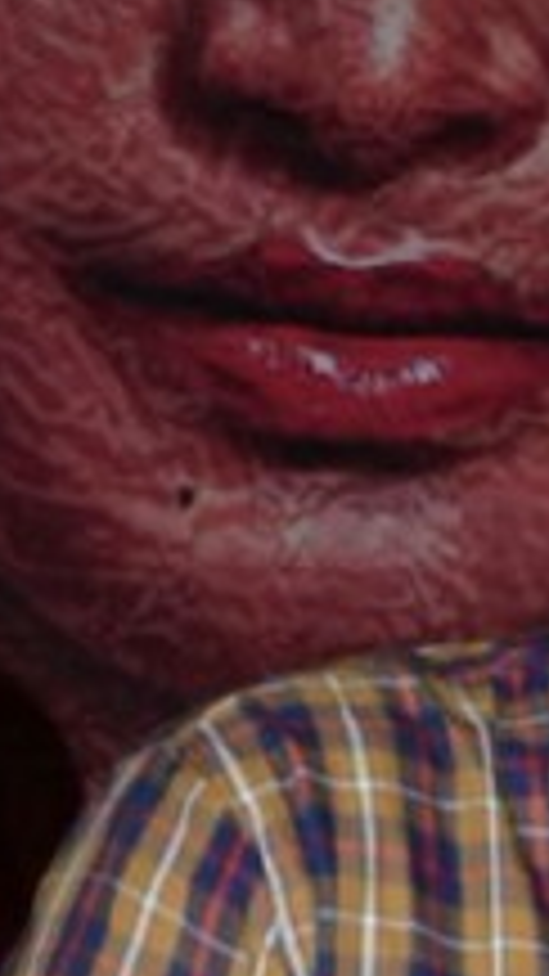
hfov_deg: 4.9
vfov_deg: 8.5
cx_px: 1292
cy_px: 2058
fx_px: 6214
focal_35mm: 240
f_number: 7.1
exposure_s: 1/125
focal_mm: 22
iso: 320
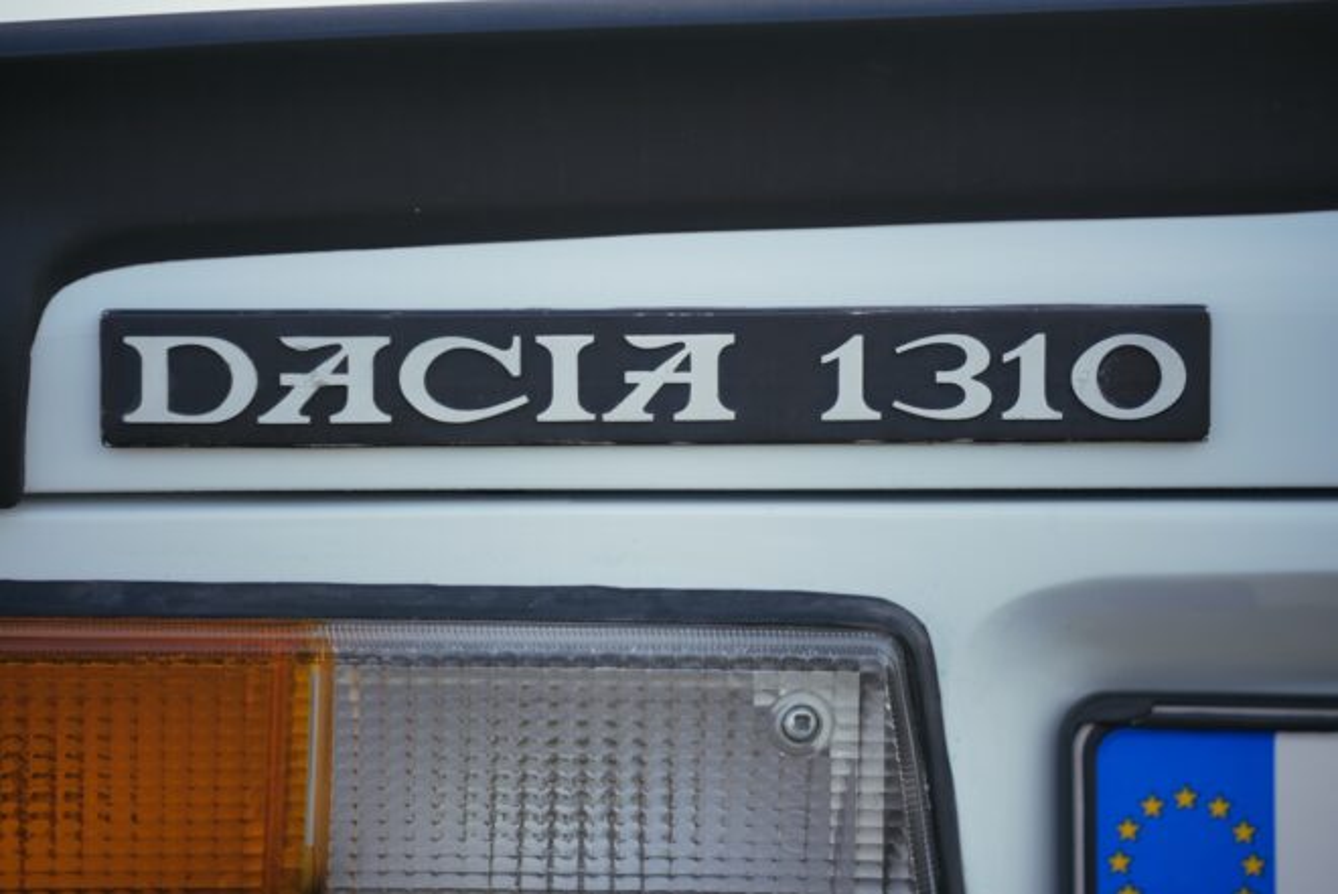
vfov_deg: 6.9
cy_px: 447
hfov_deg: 10.4
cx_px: 669
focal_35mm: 198
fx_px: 7364
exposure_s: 1/640
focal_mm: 198
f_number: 2.8
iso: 100
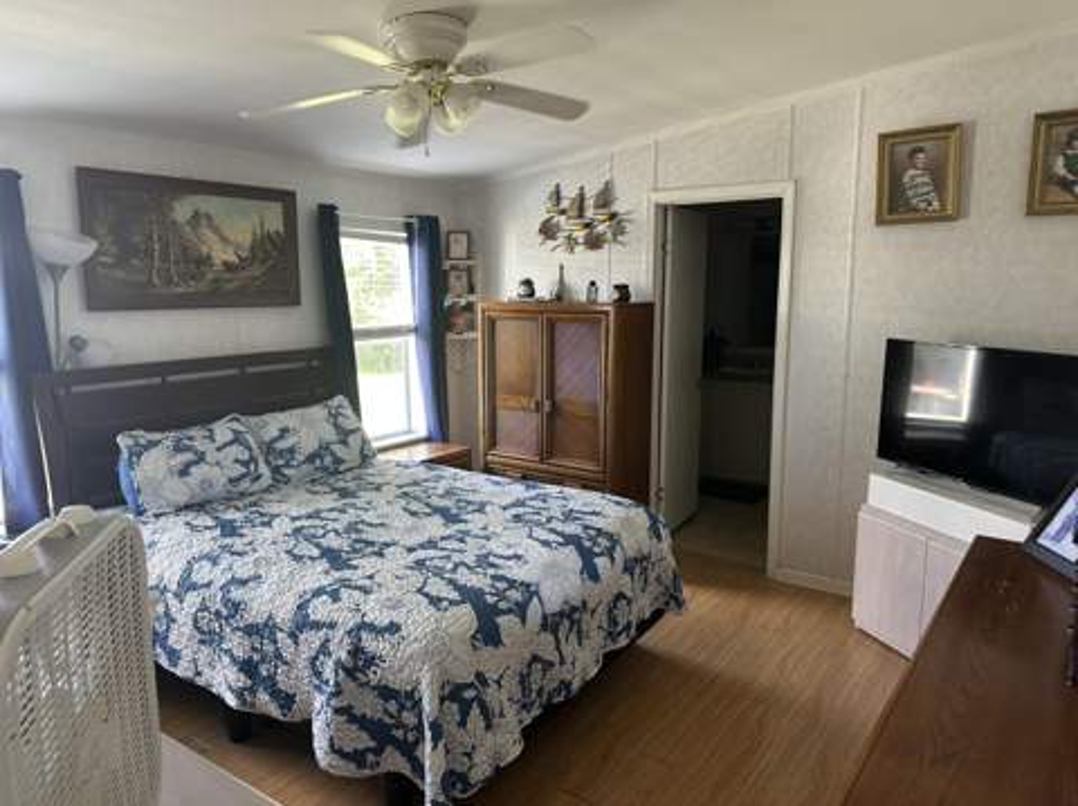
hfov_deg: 71.7
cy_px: 403
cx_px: 539
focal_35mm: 24
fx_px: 747
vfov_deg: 56.7
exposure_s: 1/60
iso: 160
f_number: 1.78
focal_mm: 6.86
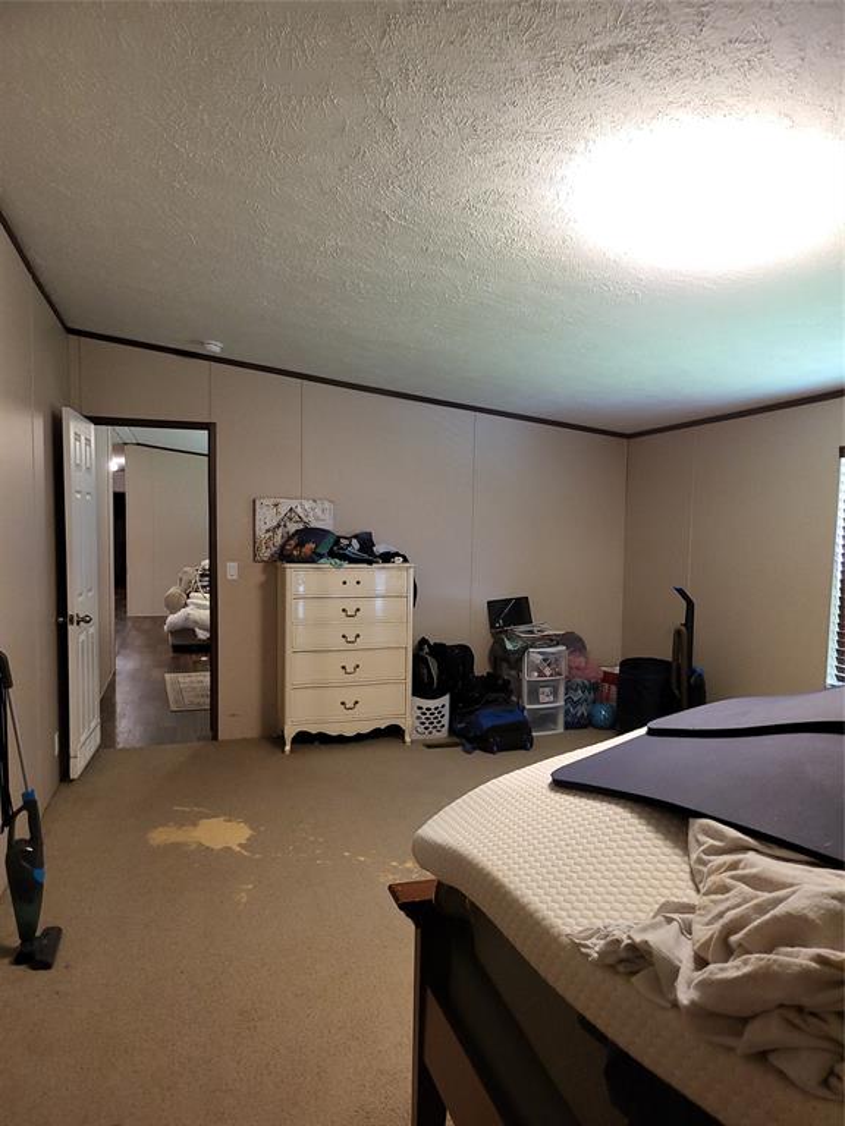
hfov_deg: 56.8
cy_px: 563
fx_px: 781
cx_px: 422
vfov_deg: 71.6
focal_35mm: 24
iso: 320
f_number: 1.8
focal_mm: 5
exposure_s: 1/40
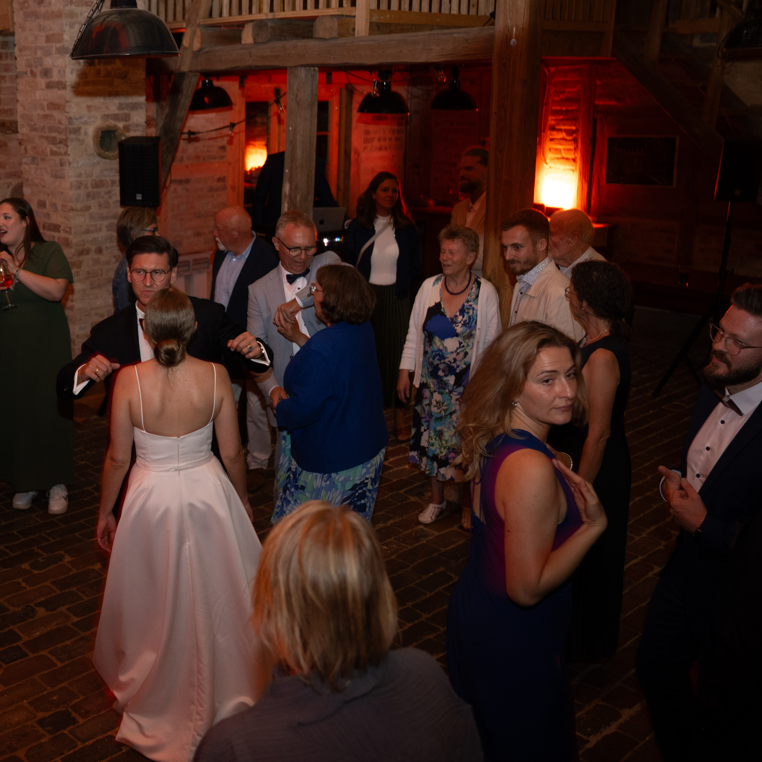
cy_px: 368
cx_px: 197
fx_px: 1013
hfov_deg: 40.1
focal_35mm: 41
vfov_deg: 41.2
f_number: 3.2
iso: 1000
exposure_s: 1/15
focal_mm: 29.5
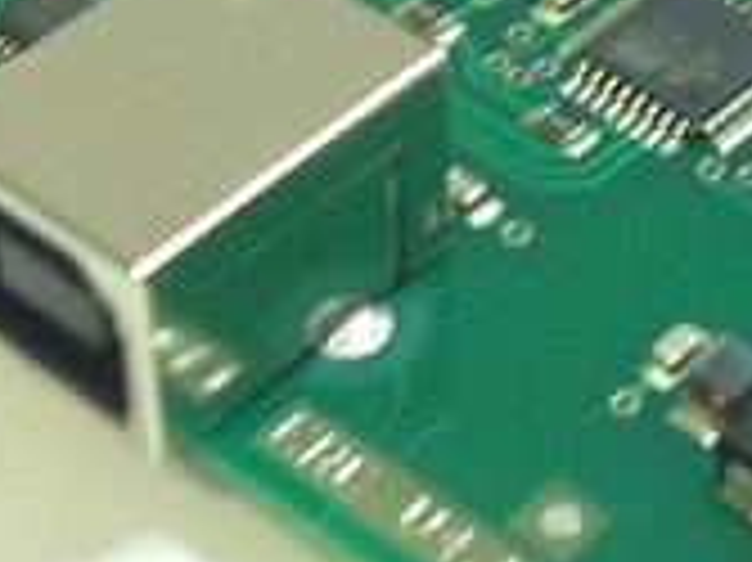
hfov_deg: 18.5
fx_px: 2279
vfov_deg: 13.9
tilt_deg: -46.0
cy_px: 52
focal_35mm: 105
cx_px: 662
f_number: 2.4
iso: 100
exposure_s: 1/20
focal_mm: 4.28
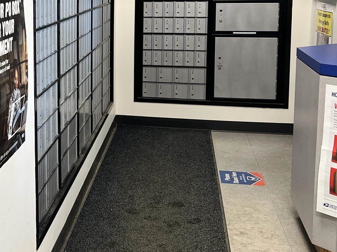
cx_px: -9
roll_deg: +1.4
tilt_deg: -6.4
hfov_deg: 29.0
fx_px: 603
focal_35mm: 62
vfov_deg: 23.2
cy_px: 44
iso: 80
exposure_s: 1/61
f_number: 1.5
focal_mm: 5.7
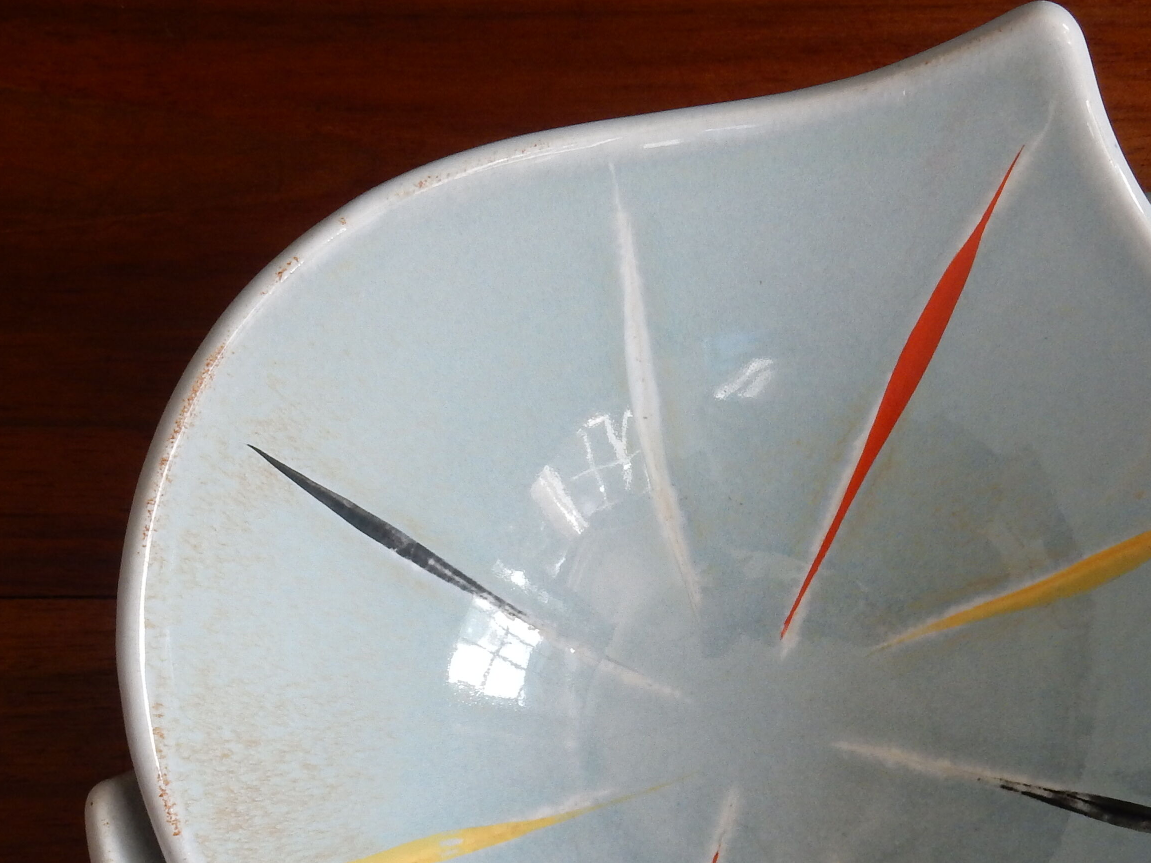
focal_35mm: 86
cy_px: 713
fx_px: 2860
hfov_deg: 22.7
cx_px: 723
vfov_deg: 17.0
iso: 125
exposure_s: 1/40
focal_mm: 7.6
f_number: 4.2
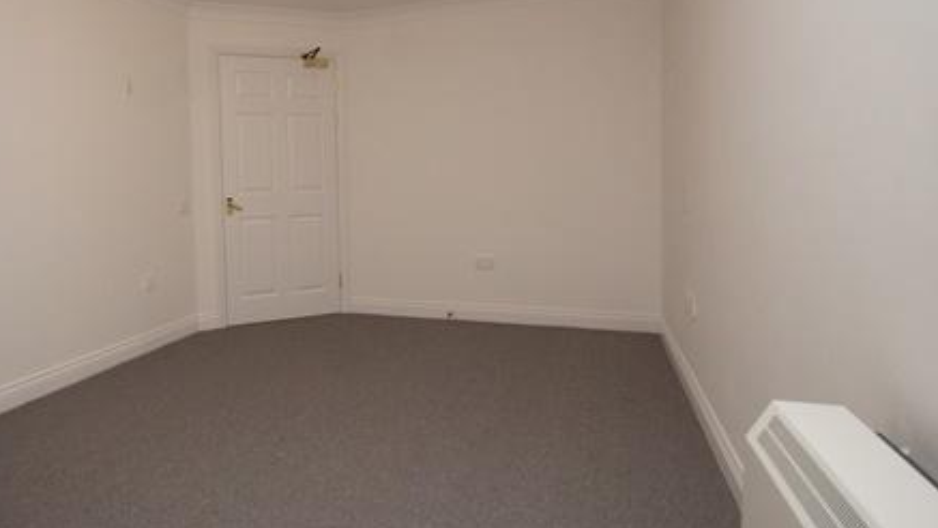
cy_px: 204
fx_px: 572
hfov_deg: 76.5
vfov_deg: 49.1
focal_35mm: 23
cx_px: 322
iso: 800
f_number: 5
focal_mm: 10
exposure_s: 1/60
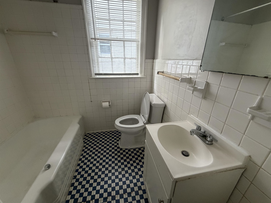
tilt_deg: -20.2
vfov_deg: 85.7
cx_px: 136
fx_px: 110
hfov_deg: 102.1
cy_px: 102
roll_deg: -0.3
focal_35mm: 14
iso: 320
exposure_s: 1/60
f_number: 2.2
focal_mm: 2.22
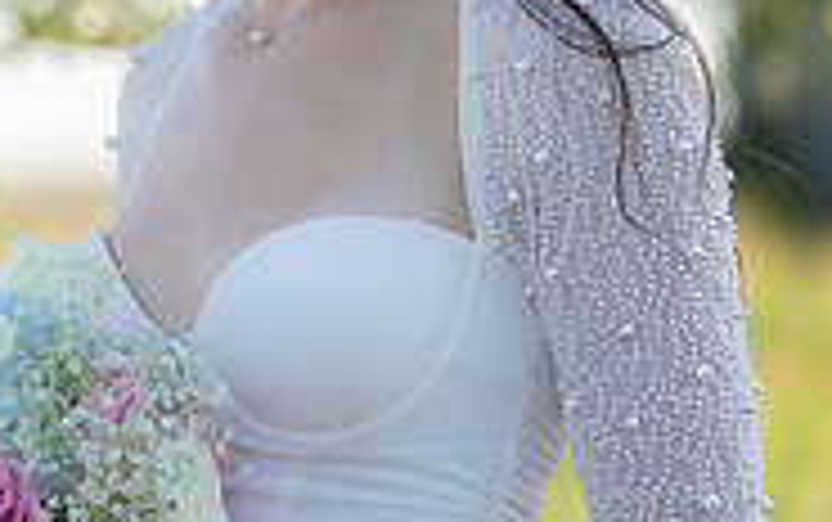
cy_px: 64
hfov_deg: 5.6
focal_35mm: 373
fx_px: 8465
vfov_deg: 3.5
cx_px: 330
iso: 100
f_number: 2.8
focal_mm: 106
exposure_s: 1/500
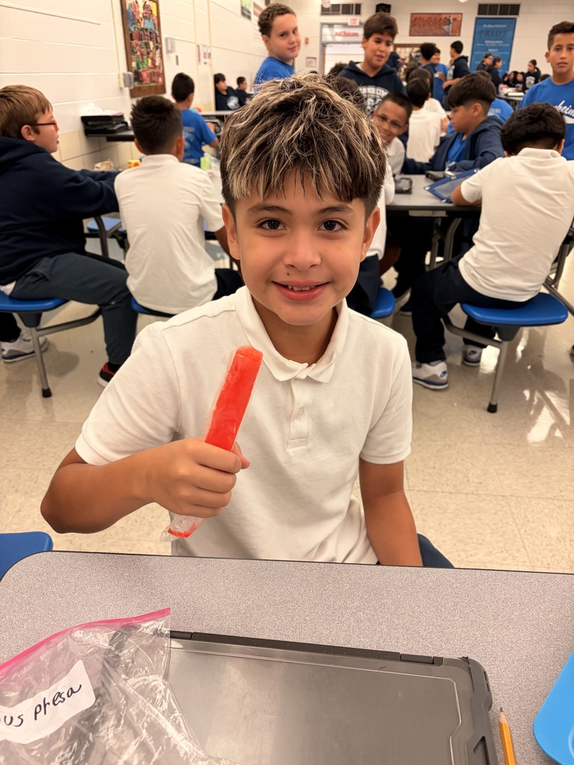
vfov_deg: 67.3
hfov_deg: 53.1
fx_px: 575
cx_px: 287
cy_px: 382
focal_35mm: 26
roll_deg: +0.2
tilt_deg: -28.7
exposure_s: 1/60
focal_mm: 5.96
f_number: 1.6
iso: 160
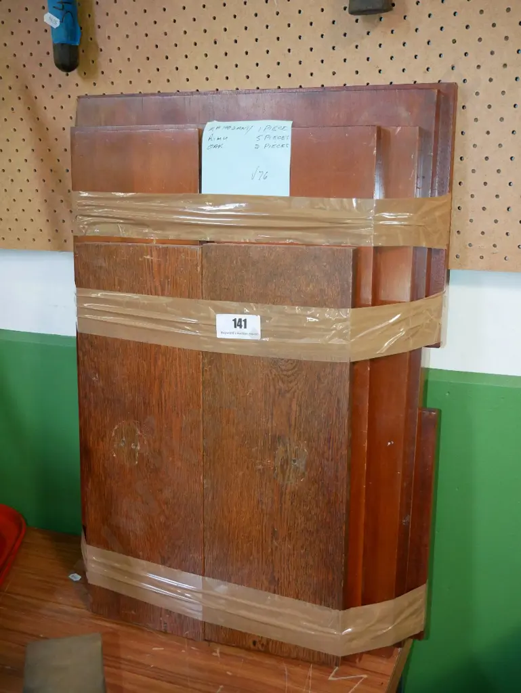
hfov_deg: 36.0
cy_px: 346
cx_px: 260
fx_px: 802
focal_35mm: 40
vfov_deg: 46.8
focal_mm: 20
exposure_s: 1/100
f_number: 4.1
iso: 3200
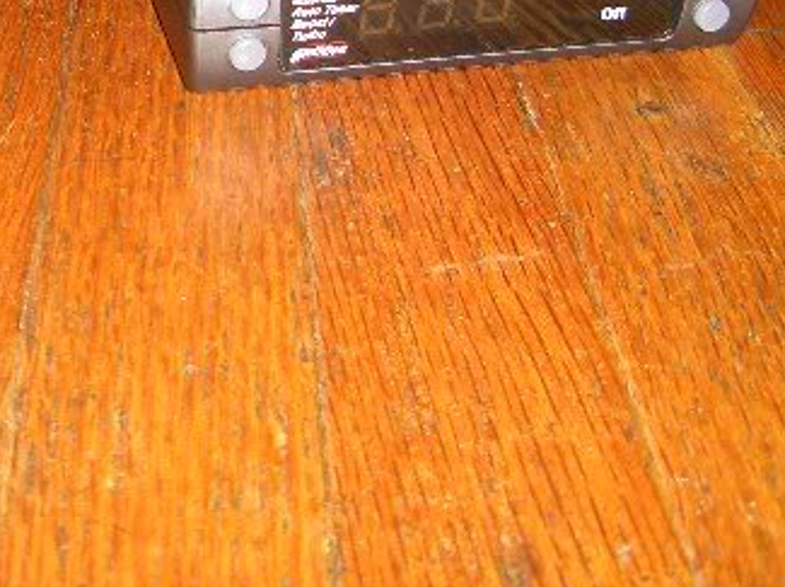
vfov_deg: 20.9
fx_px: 1563
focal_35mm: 69
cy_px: 72
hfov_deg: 27.5
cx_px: 130
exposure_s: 1/60
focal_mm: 5.8
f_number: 2.6
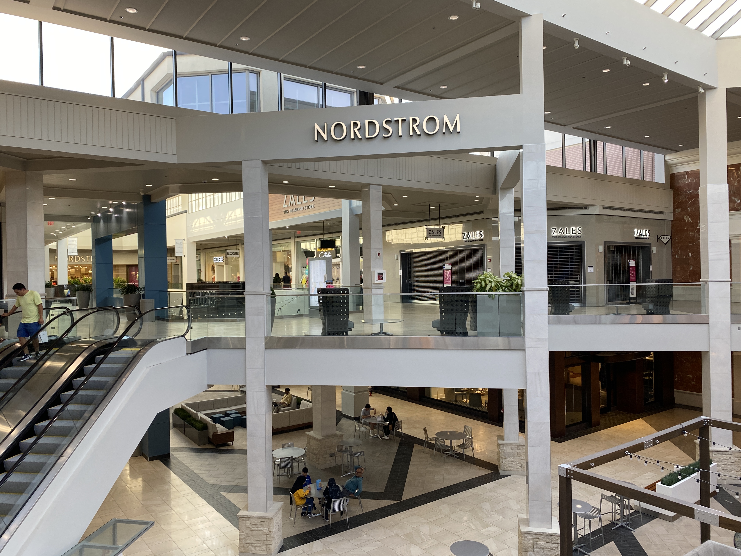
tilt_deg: -2.4
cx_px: 370
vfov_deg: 53.1
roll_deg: +0.5
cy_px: 278
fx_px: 557
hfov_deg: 67.3
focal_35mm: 26
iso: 80
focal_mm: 4.25
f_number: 1.8
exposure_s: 1/121
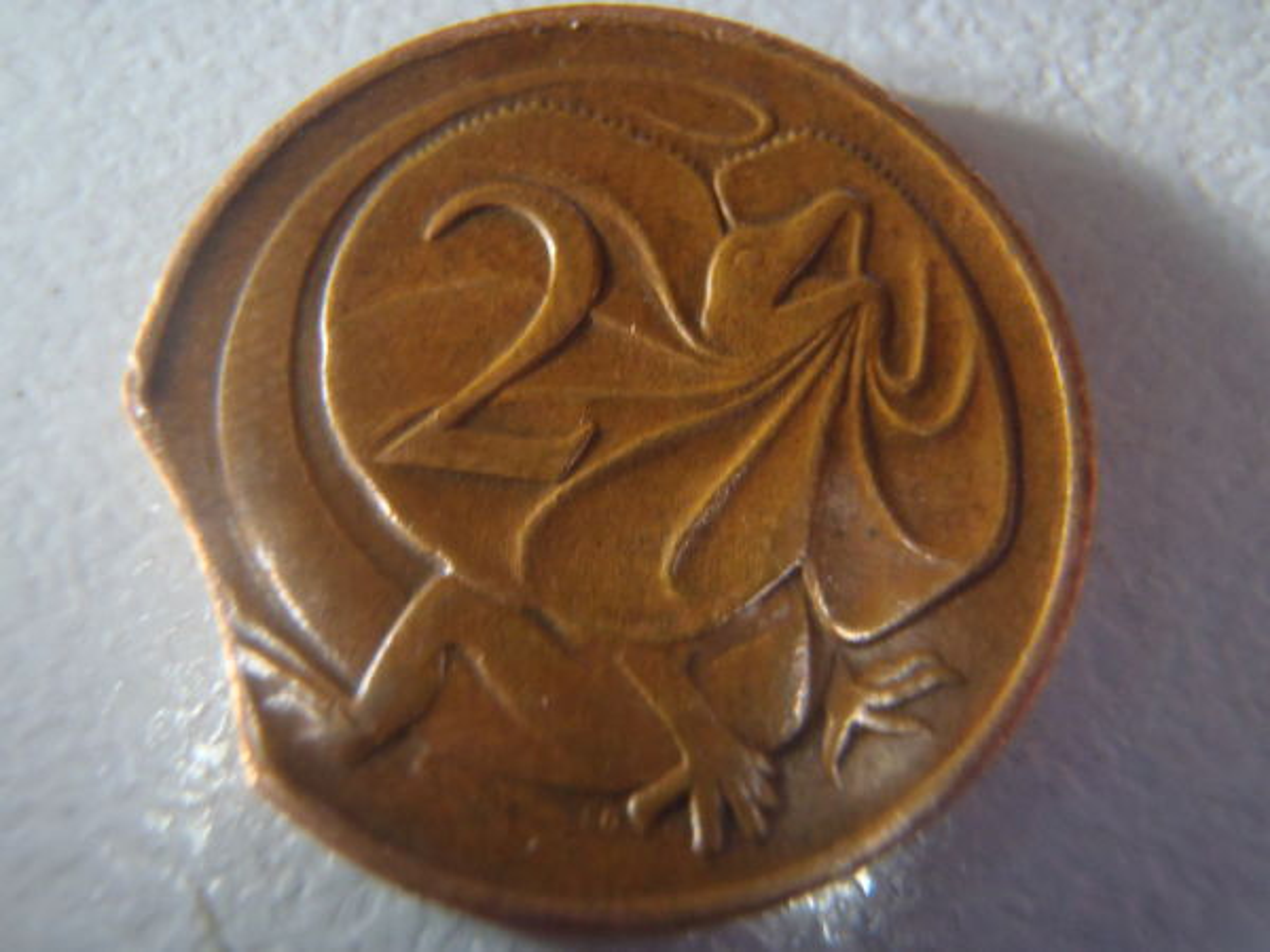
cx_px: 635
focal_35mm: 36
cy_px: 476
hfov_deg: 51.4
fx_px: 1321
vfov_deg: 39.7
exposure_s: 1/4
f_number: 4.1
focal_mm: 6.53
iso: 400
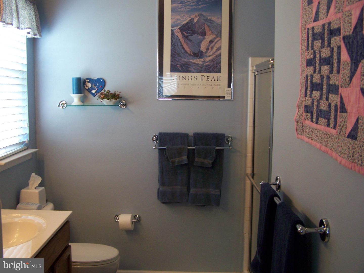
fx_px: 400
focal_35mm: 38
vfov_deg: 37.7
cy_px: 136
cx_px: 182
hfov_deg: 49.0
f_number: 2.8
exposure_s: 1/20
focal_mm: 6.3
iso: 160
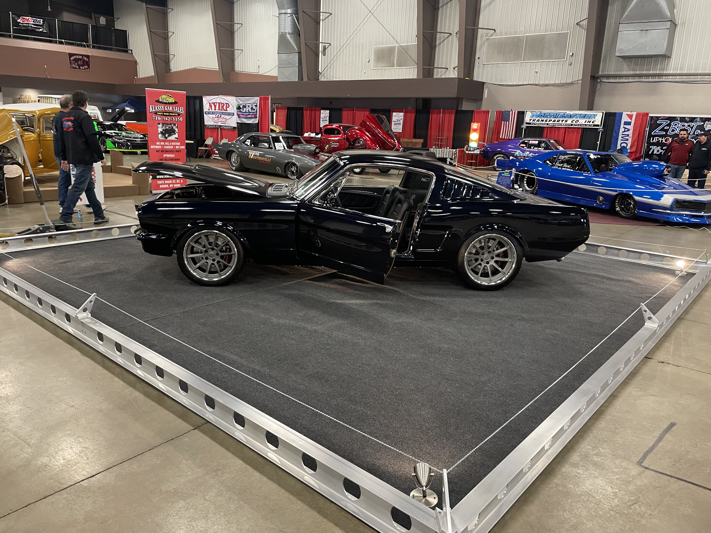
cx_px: 356
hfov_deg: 67.3
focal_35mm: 26
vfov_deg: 53.1
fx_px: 534
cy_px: 266
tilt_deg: -14.2
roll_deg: -0.1
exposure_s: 1/60
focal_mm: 4.2
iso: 320
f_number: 1.6
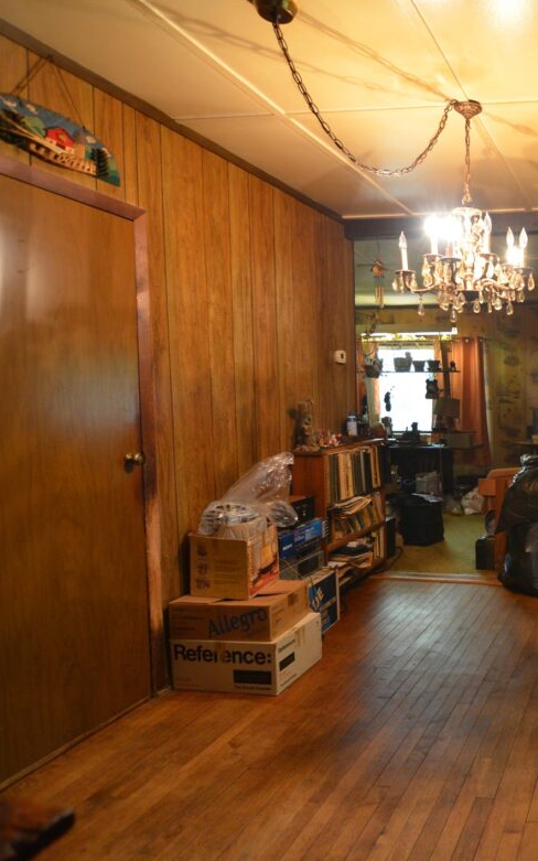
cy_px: 434
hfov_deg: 40.8
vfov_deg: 70.9
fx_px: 605
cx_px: 558
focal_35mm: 26
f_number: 2.8
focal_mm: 11
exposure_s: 1/30
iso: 1000
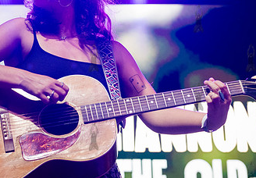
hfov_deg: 16.2
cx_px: 55
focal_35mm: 124
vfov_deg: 11.3
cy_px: 44
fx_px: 893
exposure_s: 1/500
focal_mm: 58
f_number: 4
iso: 4000
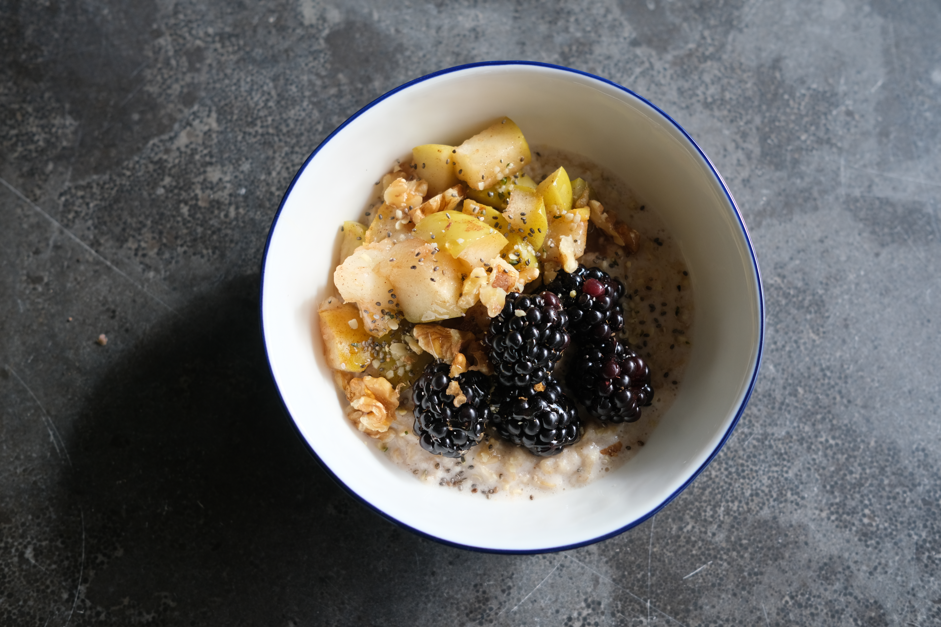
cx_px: 470
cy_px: 314
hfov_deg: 54.4
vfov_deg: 37.9
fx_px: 915
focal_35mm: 35
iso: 320
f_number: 3.6
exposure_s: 1/240
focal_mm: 23
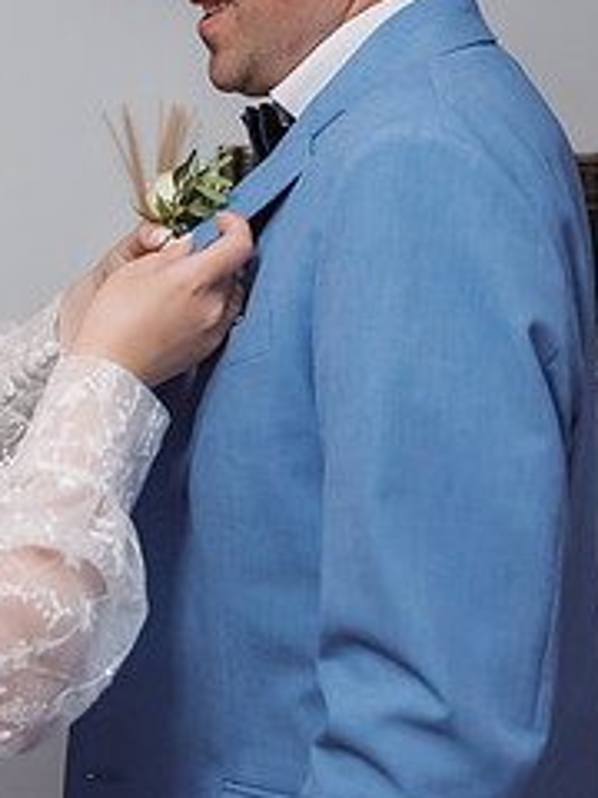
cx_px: 63
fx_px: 1820
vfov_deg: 24.6
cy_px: 291
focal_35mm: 79
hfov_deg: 18.4
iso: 1600
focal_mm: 32
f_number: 2.8
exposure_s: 1/200
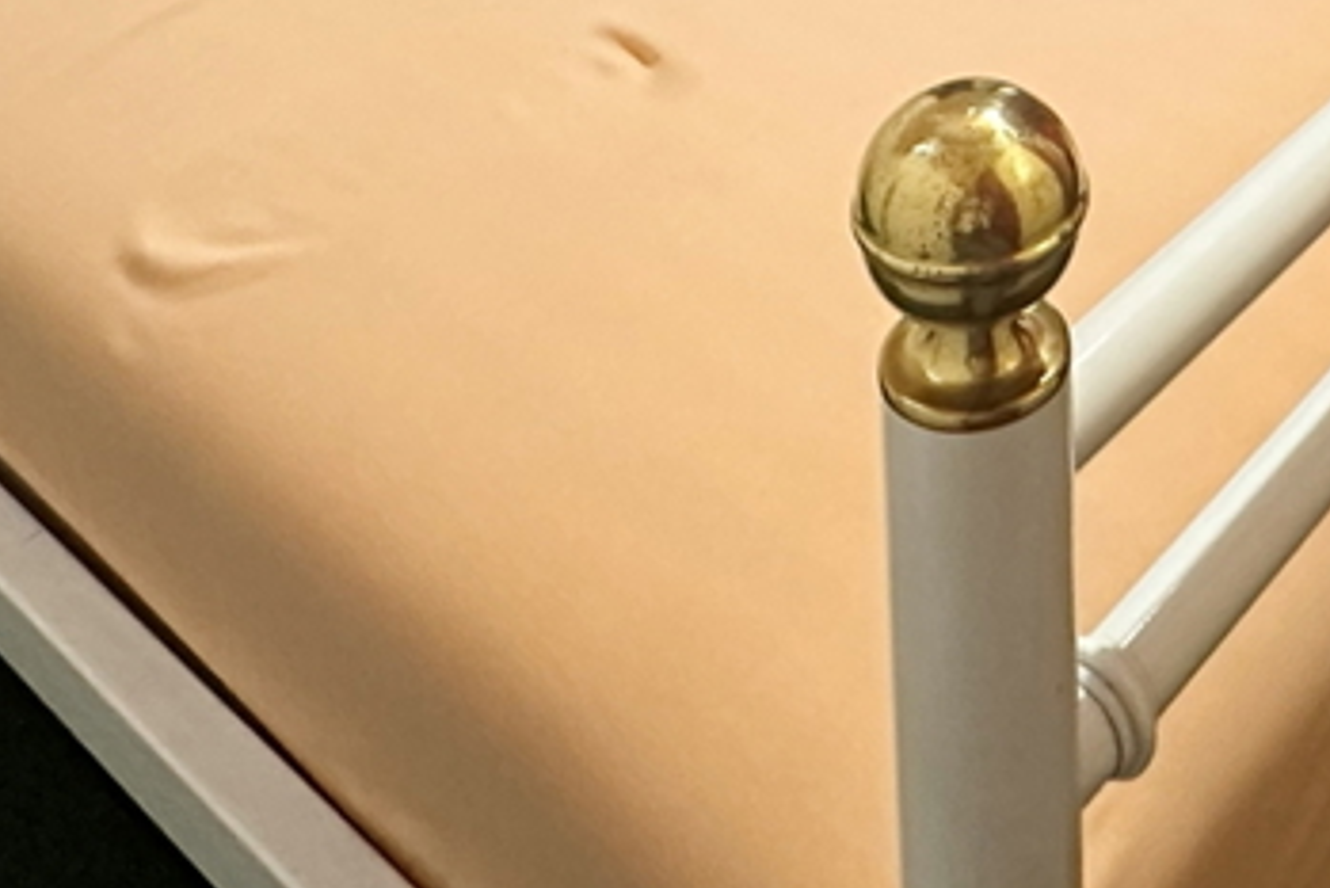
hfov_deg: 36.4
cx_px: 1265
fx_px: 1848
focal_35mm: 50
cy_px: -636
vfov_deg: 20.5
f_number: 2.2
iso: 400
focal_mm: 2.22
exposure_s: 1/50
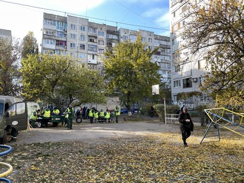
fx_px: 183
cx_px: 122
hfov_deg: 67.3
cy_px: 92
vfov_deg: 53.1
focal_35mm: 26
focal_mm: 4.2
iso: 32
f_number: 1.6
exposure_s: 1/849
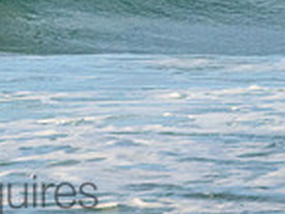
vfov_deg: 0.5
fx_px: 25186
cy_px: -131
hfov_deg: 0.6
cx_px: -53
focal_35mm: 3054
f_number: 11
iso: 4500
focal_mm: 800
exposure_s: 1/1250
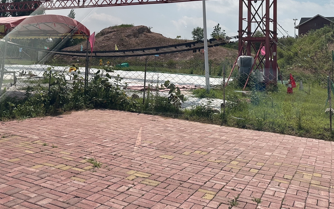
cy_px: 22
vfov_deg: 30.6
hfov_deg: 48.3
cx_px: 105
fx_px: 364
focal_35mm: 40
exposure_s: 1/927
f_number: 1.78
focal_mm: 6.86
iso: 80
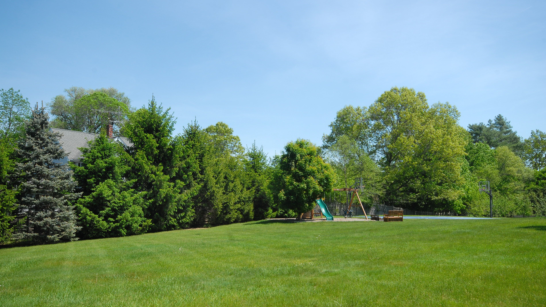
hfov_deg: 61.0
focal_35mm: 32
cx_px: 269
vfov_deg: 36.6
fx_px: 463
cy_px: 179
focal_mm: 20
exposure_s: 1/125
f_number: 11
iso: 200
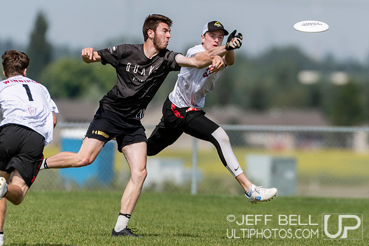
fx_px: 8860
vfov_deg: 1.6
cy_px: 108
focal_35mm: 864
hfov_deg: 2.4
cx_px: 262
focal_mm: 400
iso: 100
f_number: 4
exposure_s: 1/1250
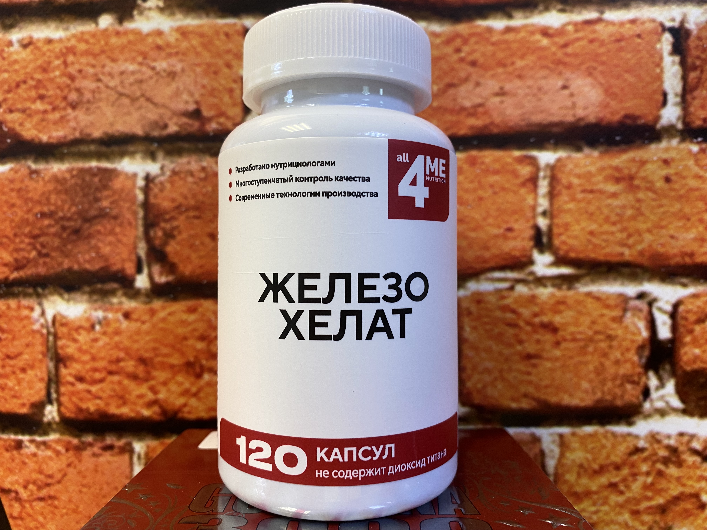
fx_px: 531
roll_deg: +0.0
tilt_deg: -0.9
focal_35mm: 26
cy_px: 265
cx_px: 354
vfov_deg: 53.1
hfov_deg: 67.3
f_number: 1.8
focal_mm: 4.25
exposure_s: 1/50
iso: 80
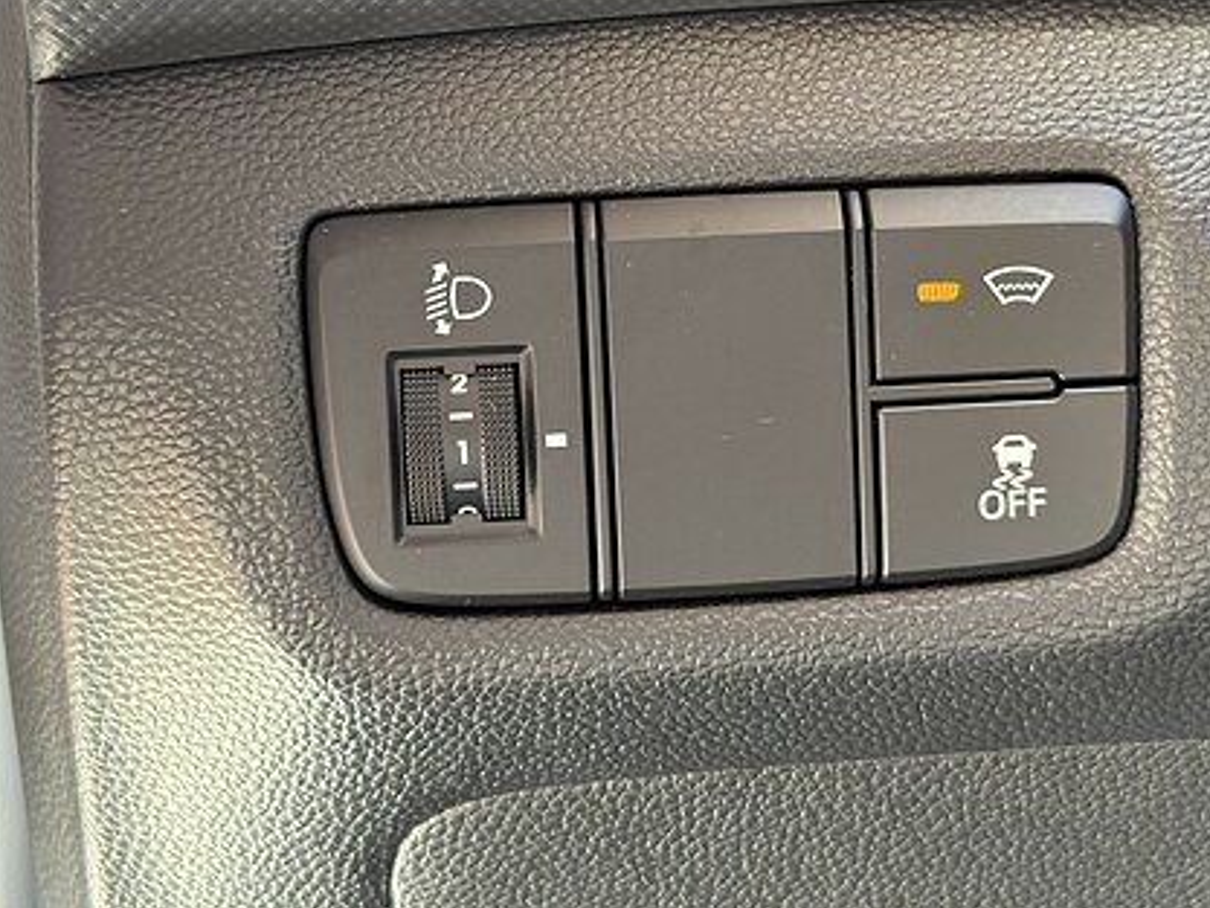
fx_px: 2203
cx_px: 728
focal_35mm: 63
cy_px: 328
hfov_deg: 30.6
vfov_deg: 23.2
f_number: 1.78
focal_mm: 6.76
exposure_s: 1/60
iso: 200
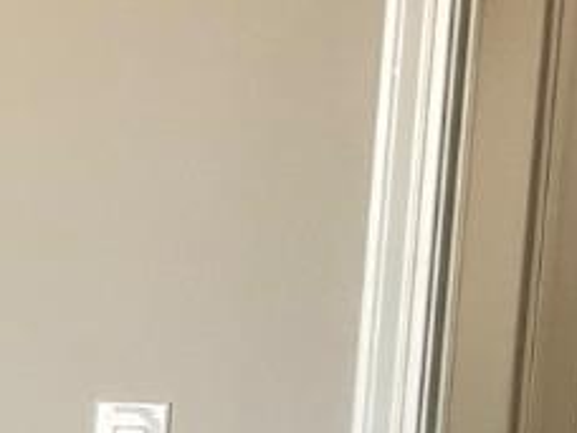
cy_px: 693
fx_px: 3184
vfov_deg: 7.6
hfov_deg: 9.5
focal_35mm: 191
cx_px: -696
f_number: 1.8
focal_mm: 3
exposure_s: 1/120
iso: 50
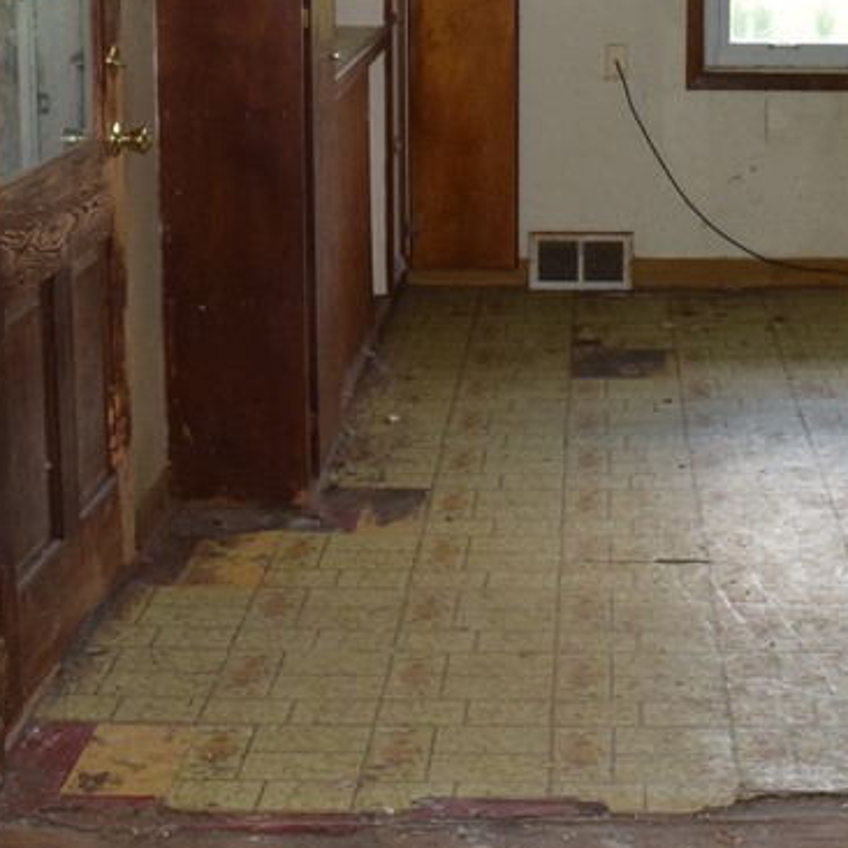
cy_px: 70
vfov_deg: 24.6
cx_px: 651
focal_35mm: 68
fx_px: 1885
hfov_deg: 25.0
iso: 800
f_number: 5
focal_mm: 18
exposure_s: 1/100
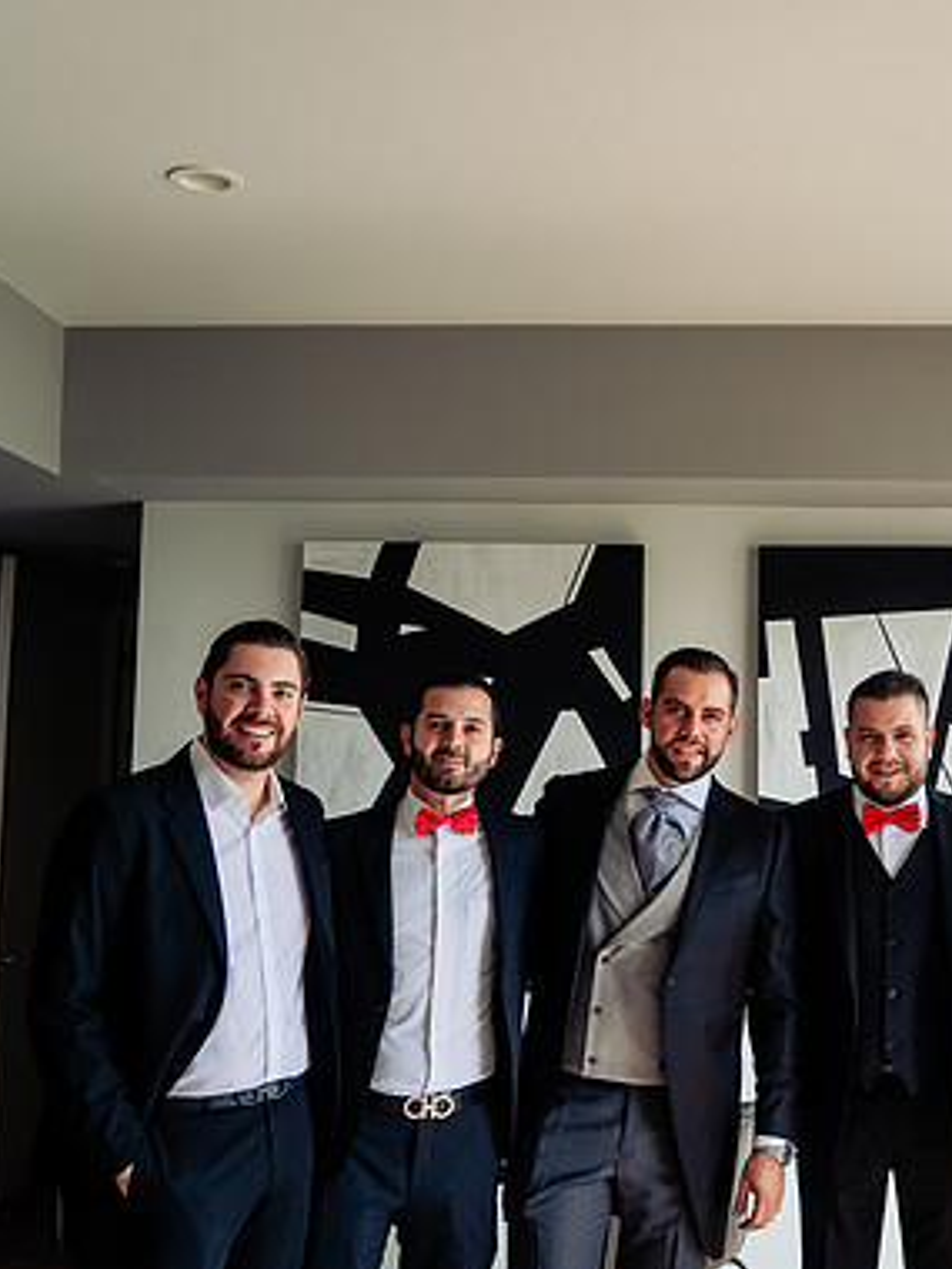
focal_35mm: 45
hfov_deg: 31.2
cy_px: 629
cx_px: 792
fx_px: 1650
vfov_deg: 42.1
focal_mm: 30
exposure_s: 1/200
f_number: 5
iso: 500
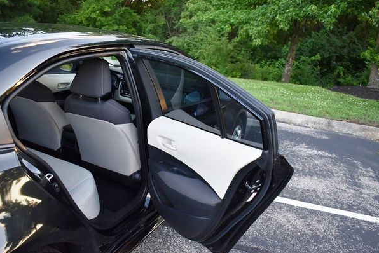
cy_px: 127
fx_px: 305
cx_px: 181
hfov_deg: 63.6
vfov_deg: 45.0
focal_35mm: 29
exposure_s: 1/250
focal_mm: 18
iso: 720
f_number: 3.5
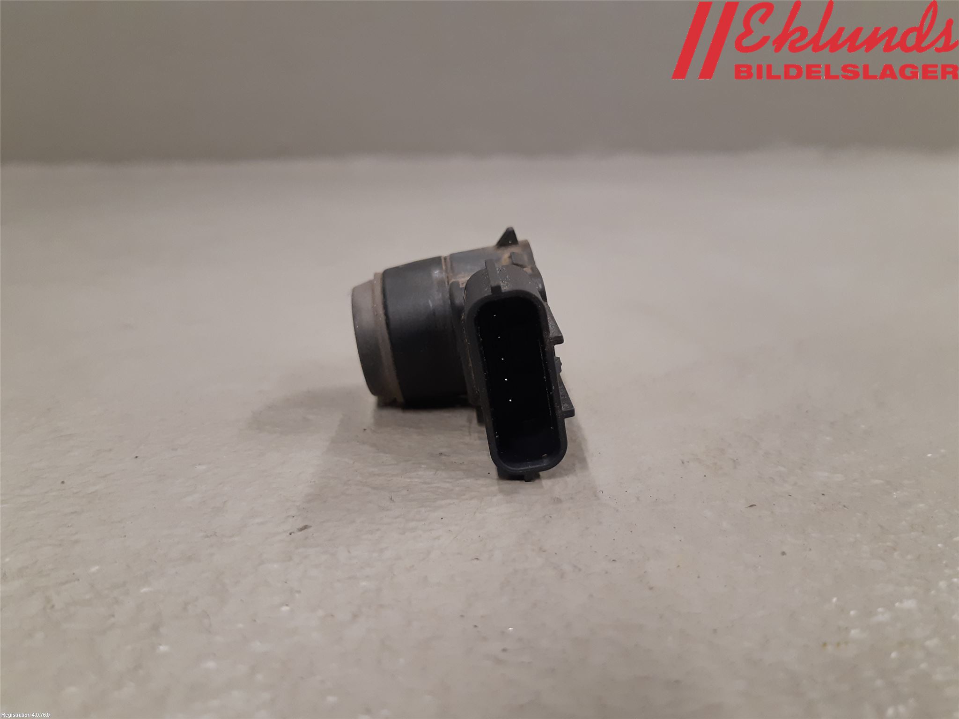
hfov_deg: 67.3
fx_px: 720
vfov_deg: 53.1
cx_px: 480
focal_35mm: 26
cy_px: 360
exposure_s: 1/50
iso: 160
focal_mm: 3.93
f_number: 1.7
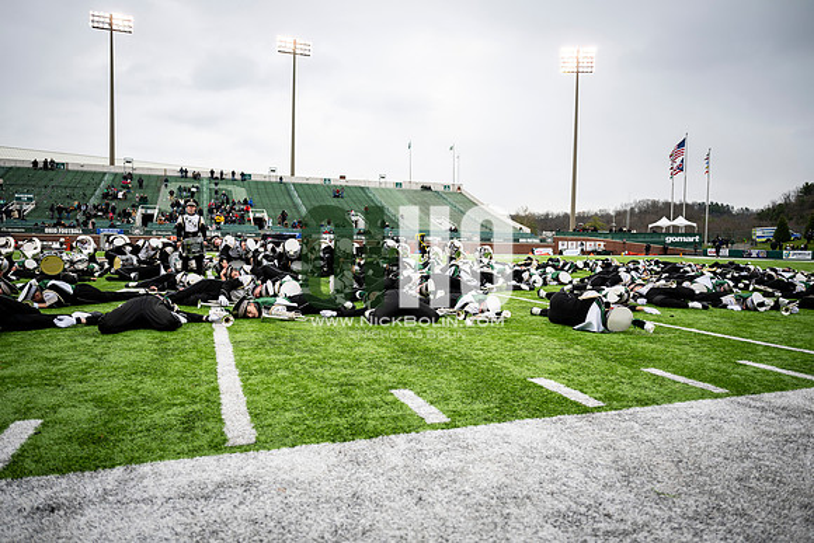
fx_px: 543
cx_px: 407
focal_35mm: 24
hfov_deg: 73.7
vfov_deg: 53.2
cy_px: 272
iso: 100
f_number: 2.8
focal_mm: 24
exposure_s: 1/500
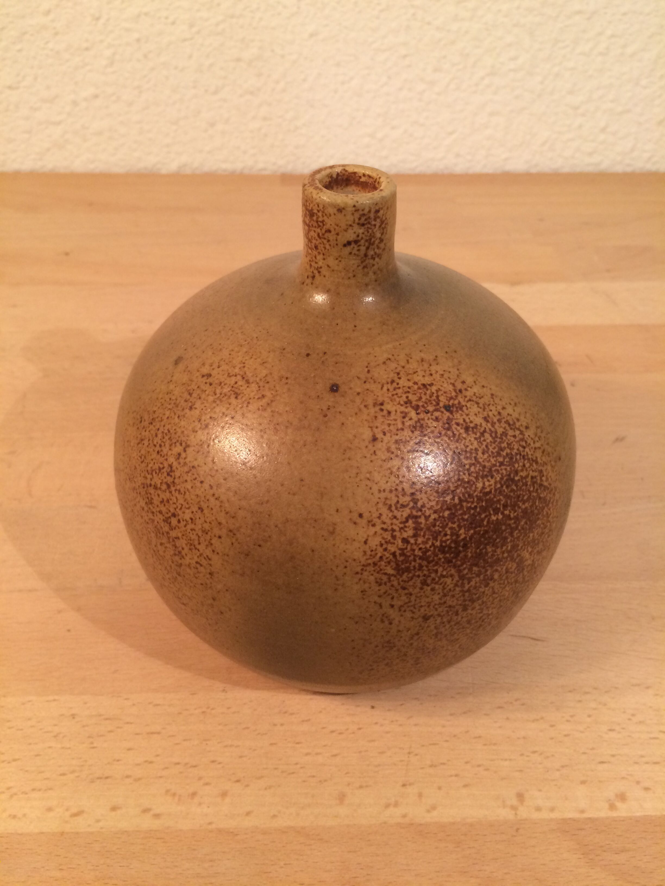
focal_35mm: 29
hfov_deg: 48.2
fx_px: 743
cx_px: 332
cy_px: 443
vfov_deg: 61.7
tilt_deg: -43.9
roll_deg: +0.1
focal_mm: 4.15
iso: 64
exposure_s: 1/33
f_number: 2.2
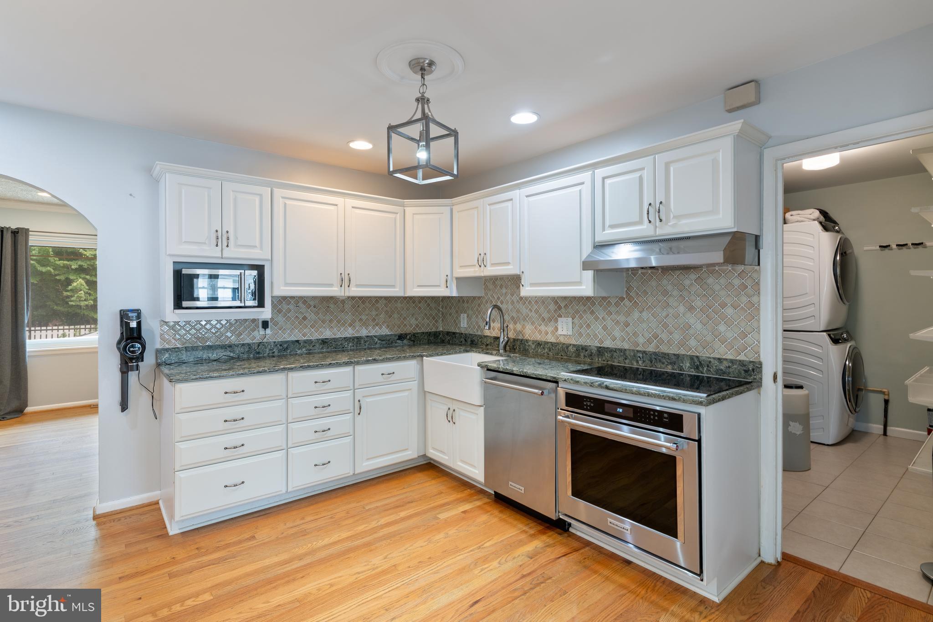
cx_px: 466
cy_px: 311
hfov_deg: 93.3
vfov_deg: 70.4
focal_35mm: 17
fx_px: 441
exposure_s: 1/1.25
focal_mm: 17
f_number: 8
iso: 200
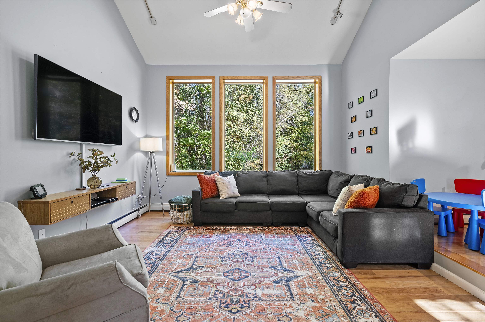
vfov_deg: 73.7
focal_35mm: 16
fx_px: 215
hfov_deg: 96.8
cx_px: 242
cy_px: 161
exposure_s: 1.3
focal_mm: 16
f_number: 7.1
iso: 250
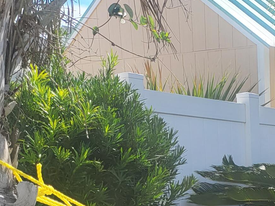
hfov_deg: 22.0
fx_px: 660
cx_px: 318
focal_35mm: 83
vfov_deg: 15.6
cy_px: 353
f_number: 1.8
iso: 40
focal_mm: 5
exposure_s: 1/1053
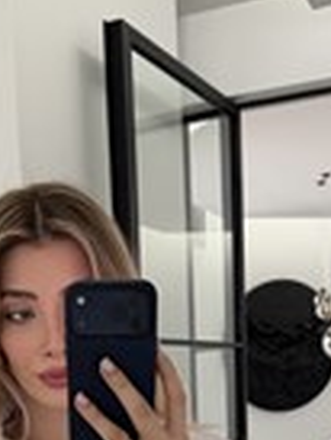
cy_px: 549
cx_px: 71
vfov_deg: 24.7
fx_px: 891
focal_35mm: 70
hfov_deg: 20.8
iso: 320
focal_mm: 6.76
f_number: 1.78
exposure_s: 1/60
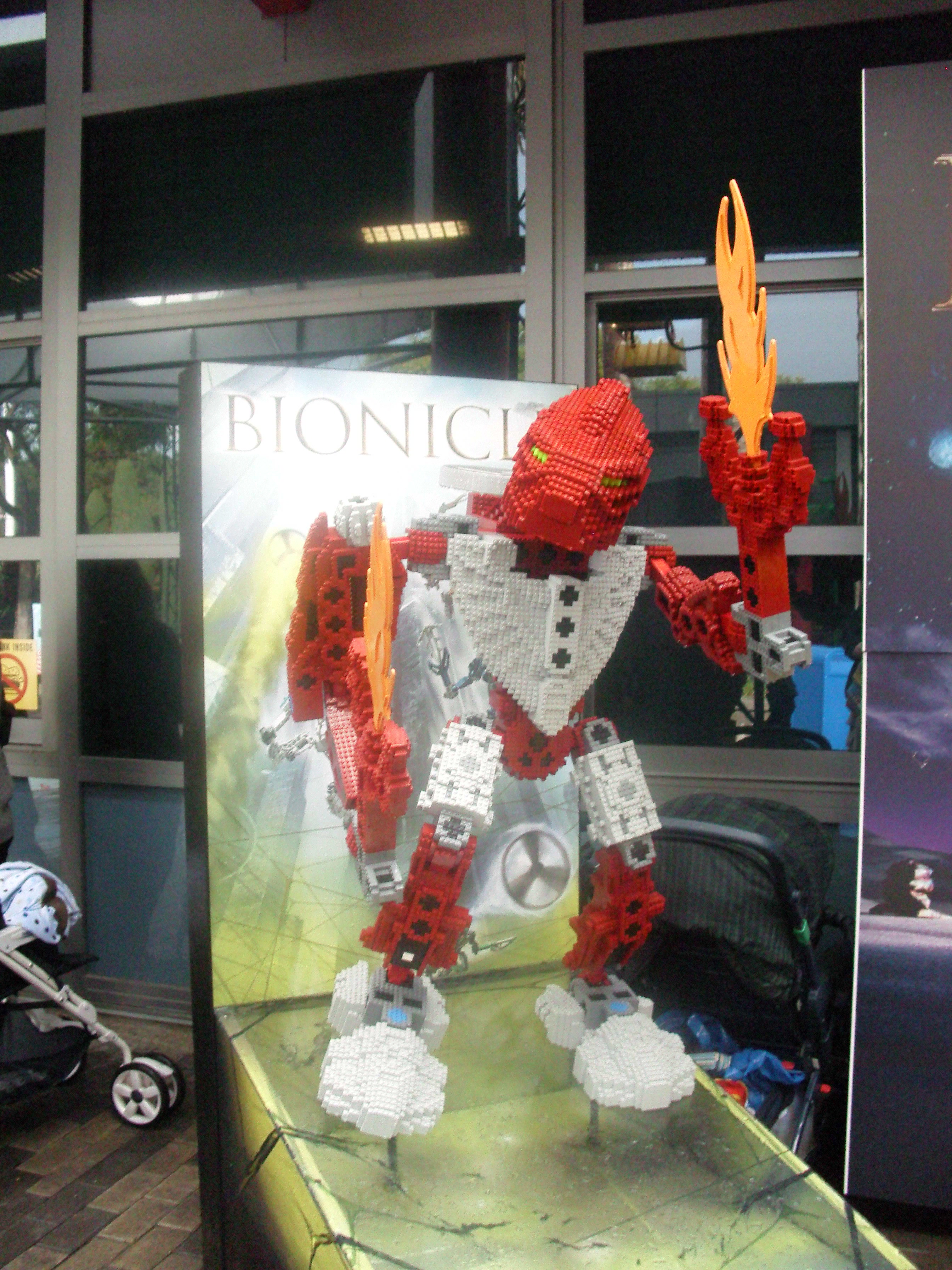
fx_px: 1393
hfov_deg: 37.7
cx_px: 476
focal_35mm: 38
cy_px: 635
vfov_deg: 49.0
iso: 540
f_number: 7.8
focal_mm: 6.3
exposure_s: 1/60
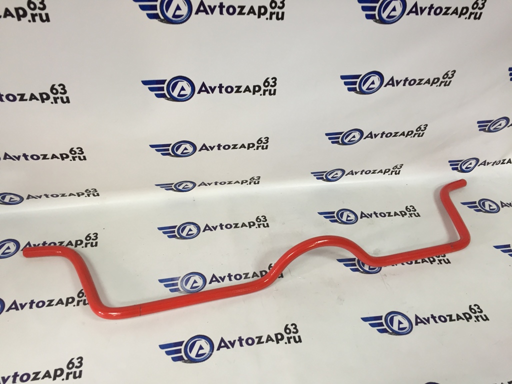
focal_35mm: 29
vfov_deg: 48.2
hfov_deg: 61.7
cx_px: 256
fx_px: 429
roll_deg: -4.3
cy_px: 192
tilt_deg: -42.1
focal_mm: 4.15
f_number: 2.2
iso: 100
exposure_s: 1/33
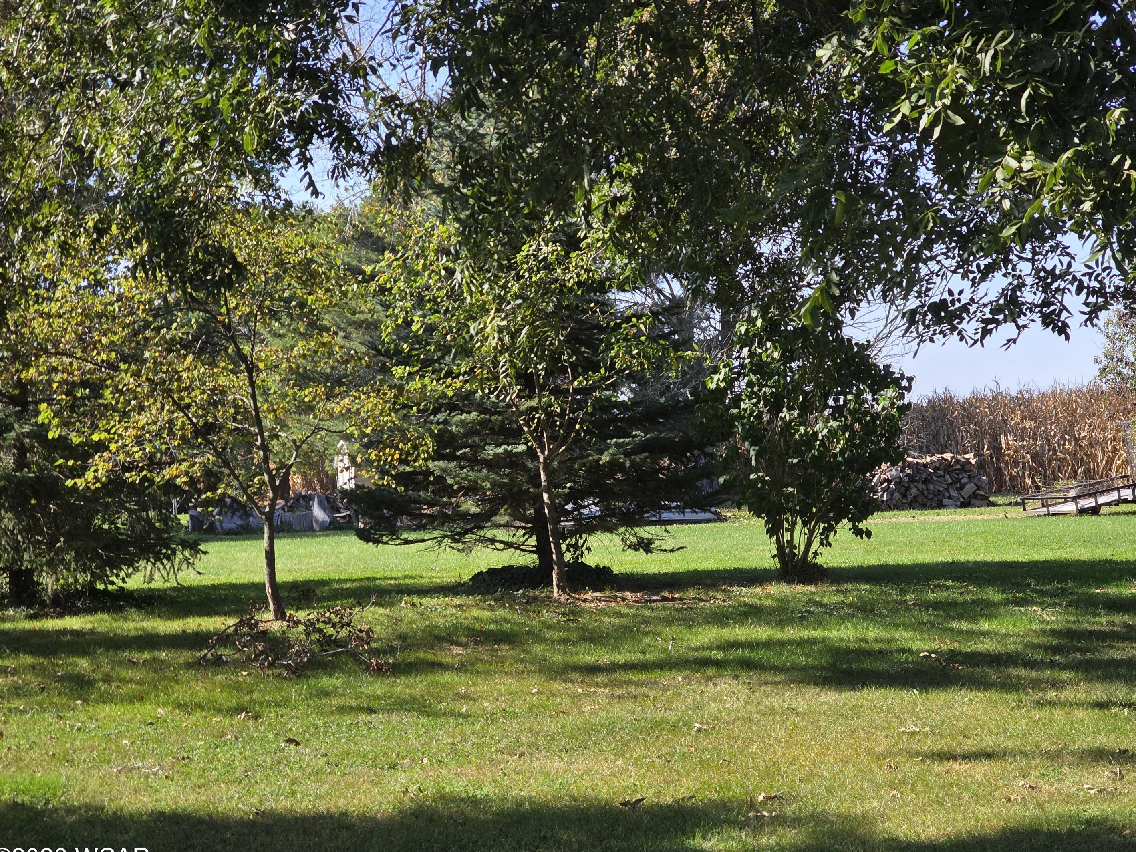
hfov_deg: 26.7
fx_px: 2396
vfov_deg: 20.2
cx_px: 591
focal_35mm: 73
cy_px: 448
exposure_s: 1/792
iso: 50
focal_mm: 7.9
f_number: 2.4
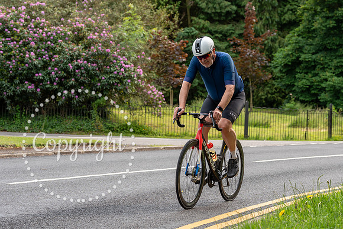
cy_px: 113
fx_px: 843
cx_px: 193
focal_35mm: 88
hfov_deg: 23.0
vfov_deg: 15.5
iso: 500
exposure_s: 1/1000
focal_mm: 70
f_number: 4.5
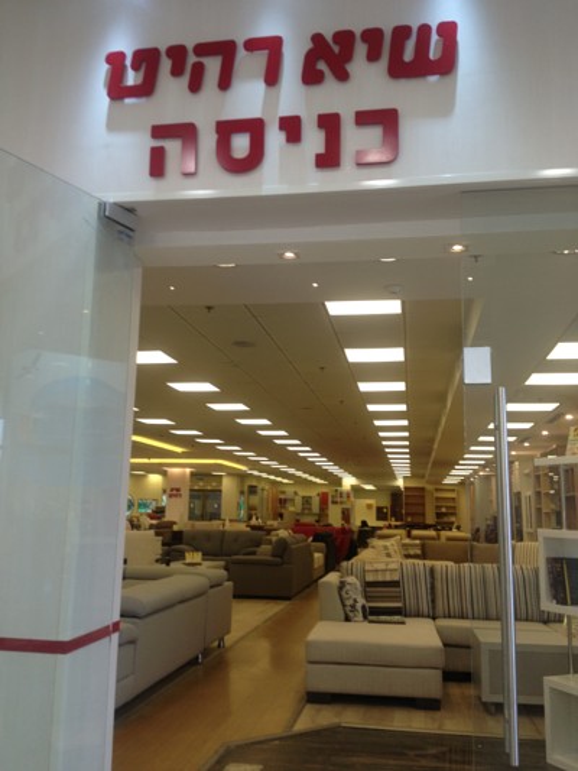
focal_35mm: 35
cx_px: 289
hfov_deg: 40.7
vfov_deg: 52.6
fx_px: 779
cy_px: 386
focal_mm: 4.28
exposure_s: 1/60
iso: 50
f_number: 2.4
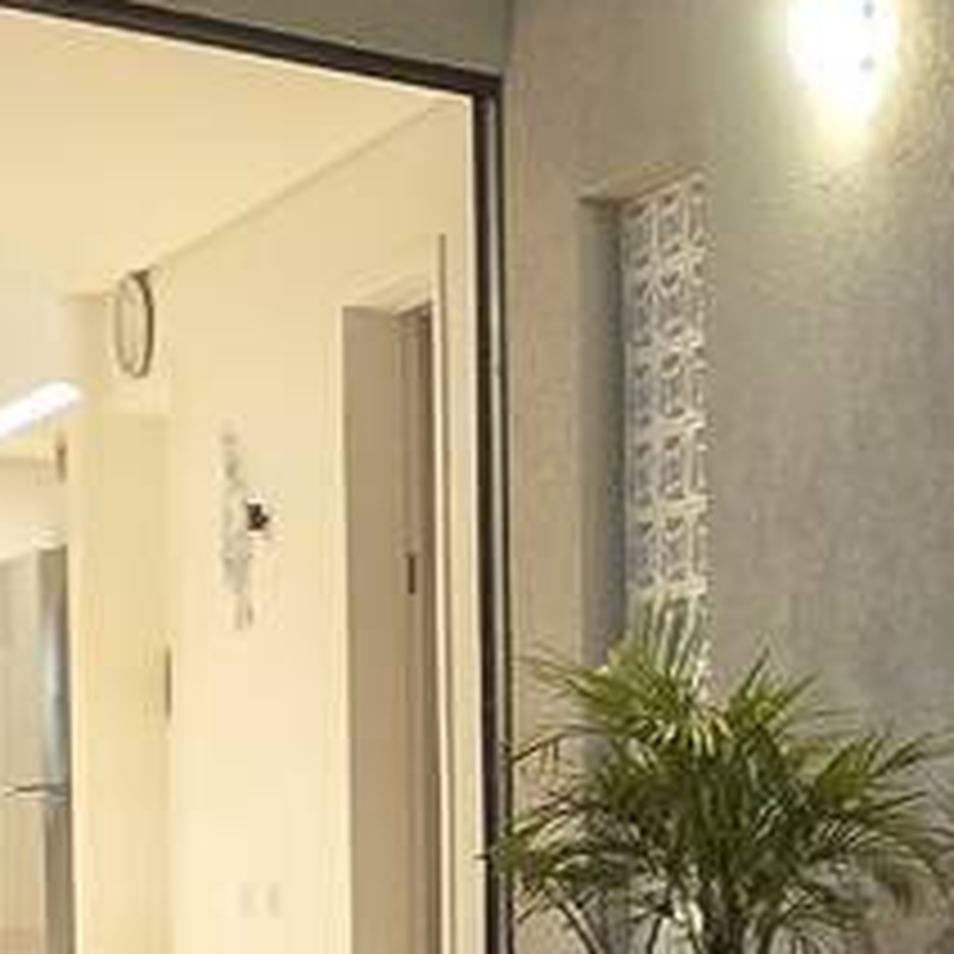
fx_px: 2432
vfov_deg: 21.5
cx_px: 2048
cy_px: 936
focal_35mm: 78
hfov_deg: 15.9
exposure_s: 1/60
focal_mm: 2.2
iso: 1250
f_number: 2.2
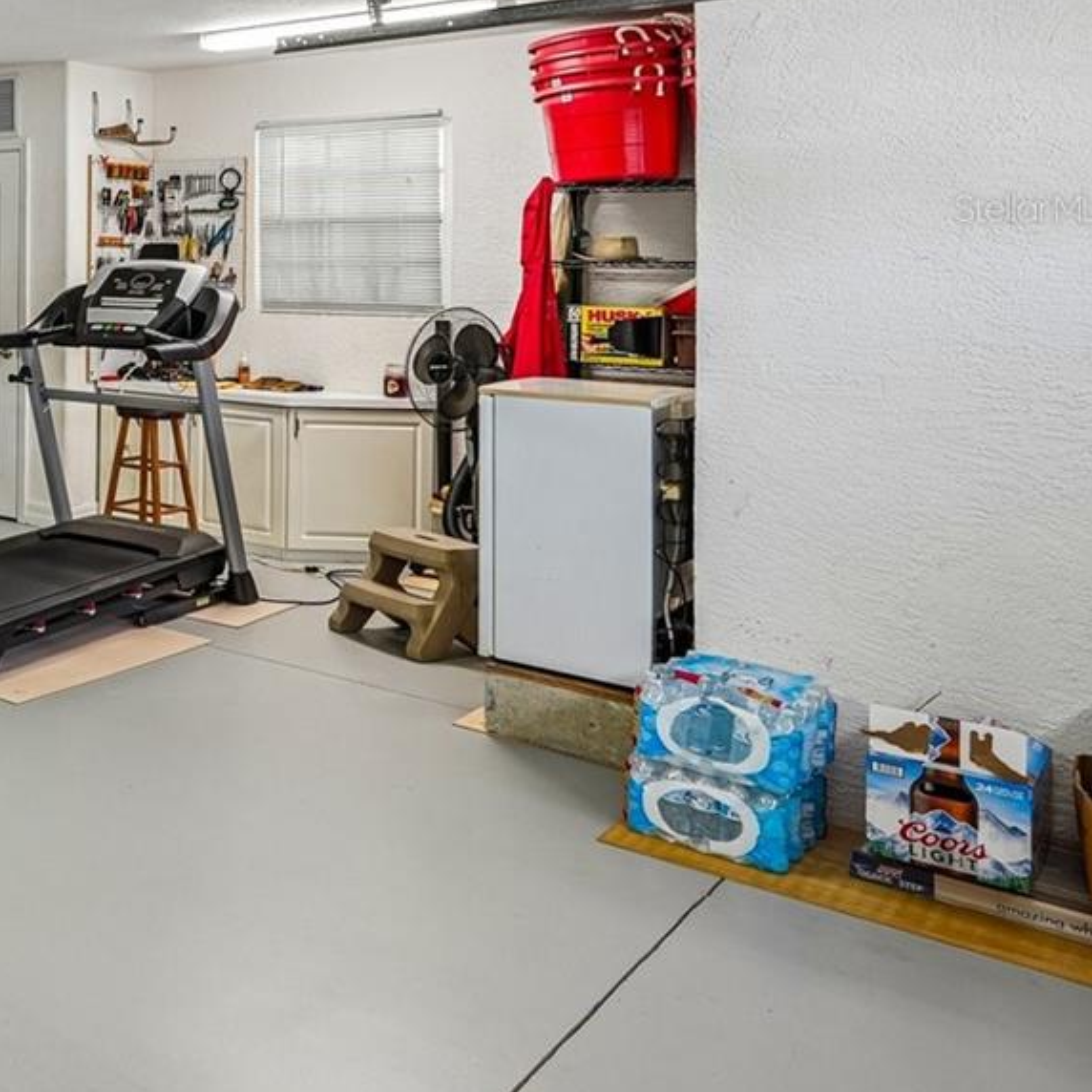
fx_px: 1356
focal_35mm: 38
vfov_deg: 41.8
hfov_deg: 31.2
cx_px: -403
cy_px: 208
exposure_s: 1/10
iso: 400
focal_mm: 16
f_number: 8
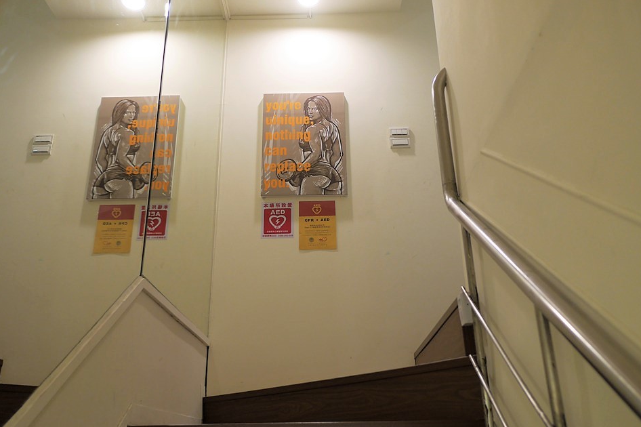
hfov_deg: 57.2
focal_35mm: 33
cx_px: 325
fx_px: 587
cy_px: 220
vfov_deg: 39.9
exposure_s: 1/60
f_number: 2.2
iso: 320
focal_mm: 15
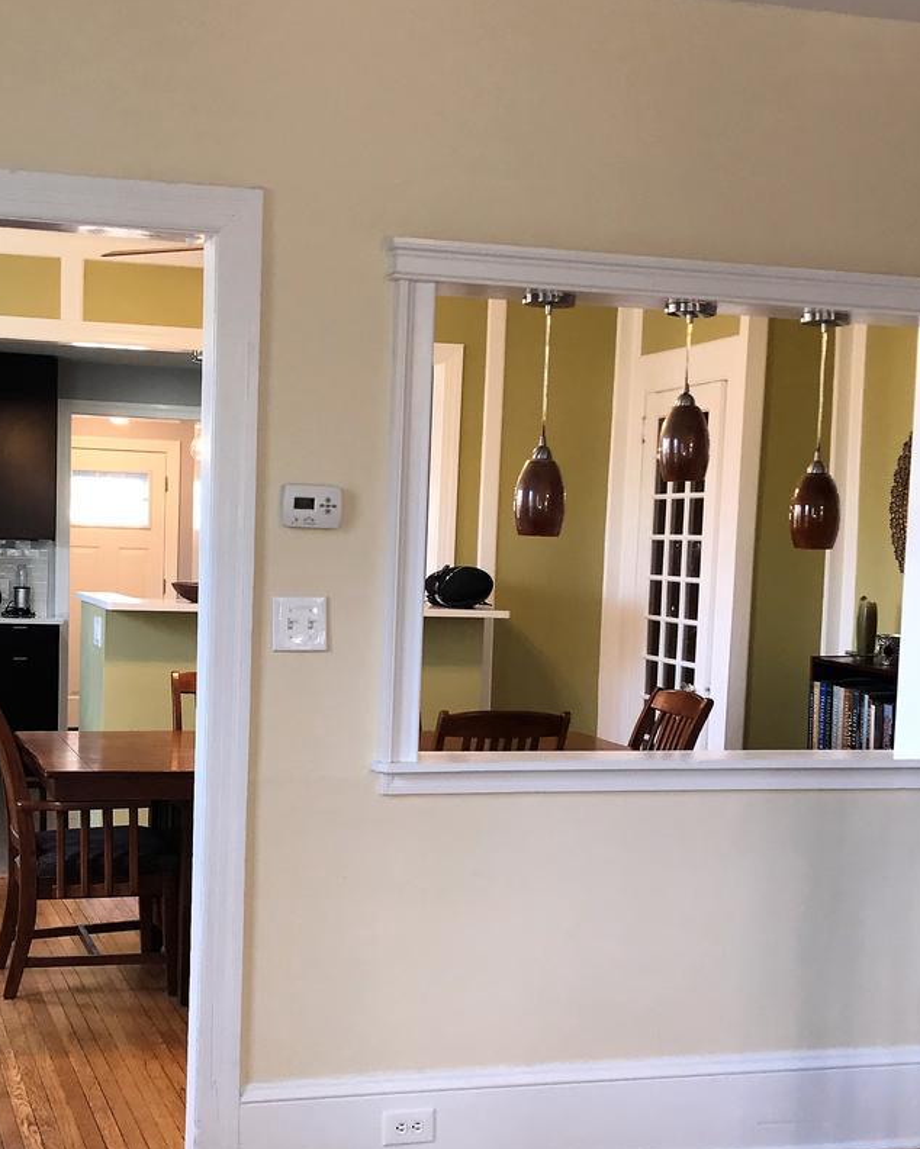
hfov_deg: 28.6
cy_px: 691
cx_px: 371
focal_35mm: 53
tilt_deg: -3.4
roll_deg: -2.4
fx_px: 1803
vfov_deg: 35.2
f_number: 1.8
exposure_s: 1/30
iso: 32
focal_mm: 3.99
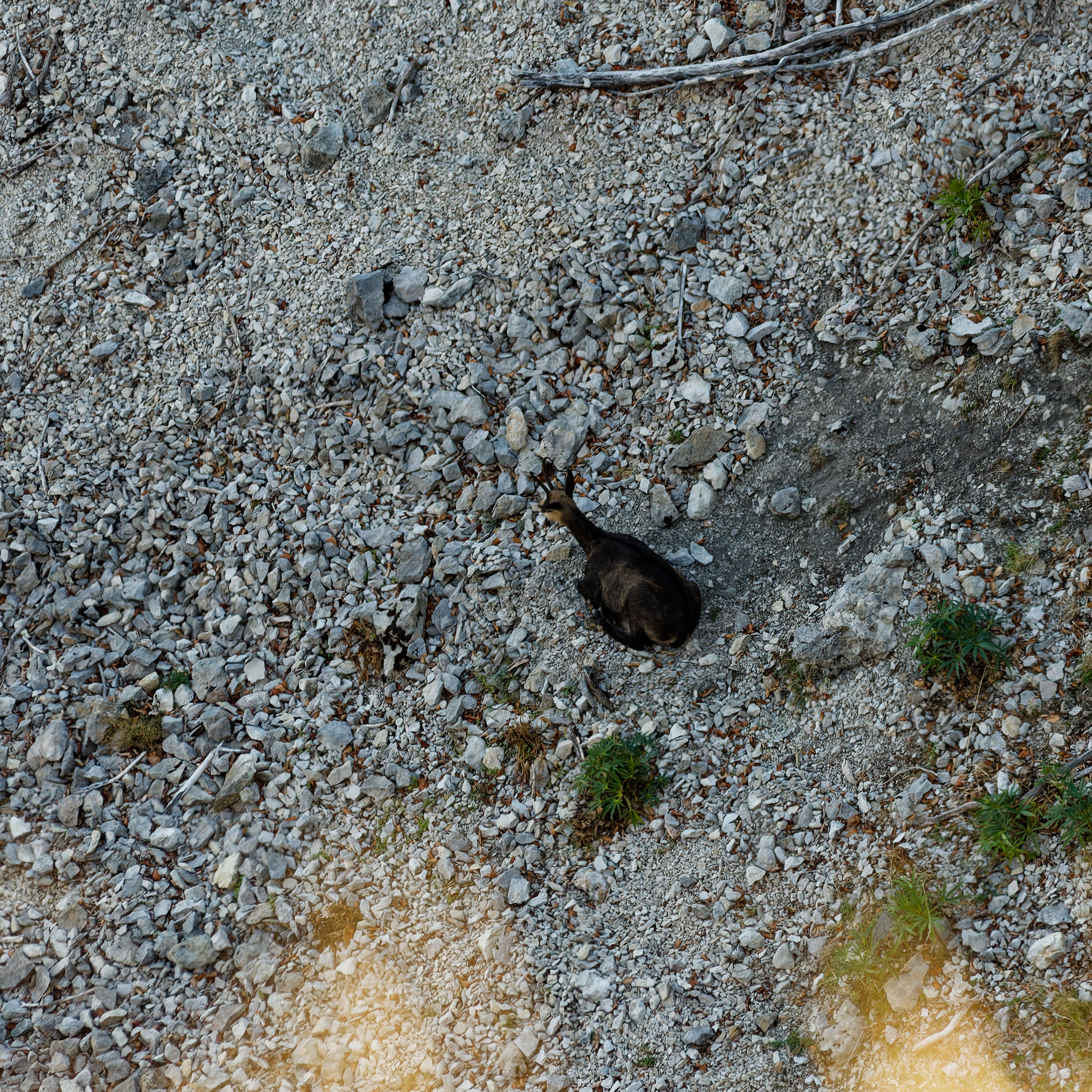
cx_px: 601
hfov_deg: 1.5
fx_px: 41972
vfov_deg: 1.5
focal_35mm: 1176
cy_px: 449
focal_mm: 500
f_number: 11
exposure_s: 1/200
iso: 1000
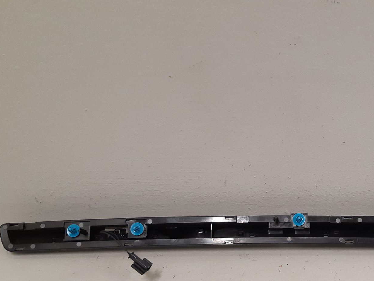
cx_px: 288
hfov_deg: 42.3
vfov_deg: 32.8
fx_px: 465
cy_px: 220
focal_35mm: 43
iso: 200
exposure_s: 1/50
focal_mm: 3.93
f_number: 1.7
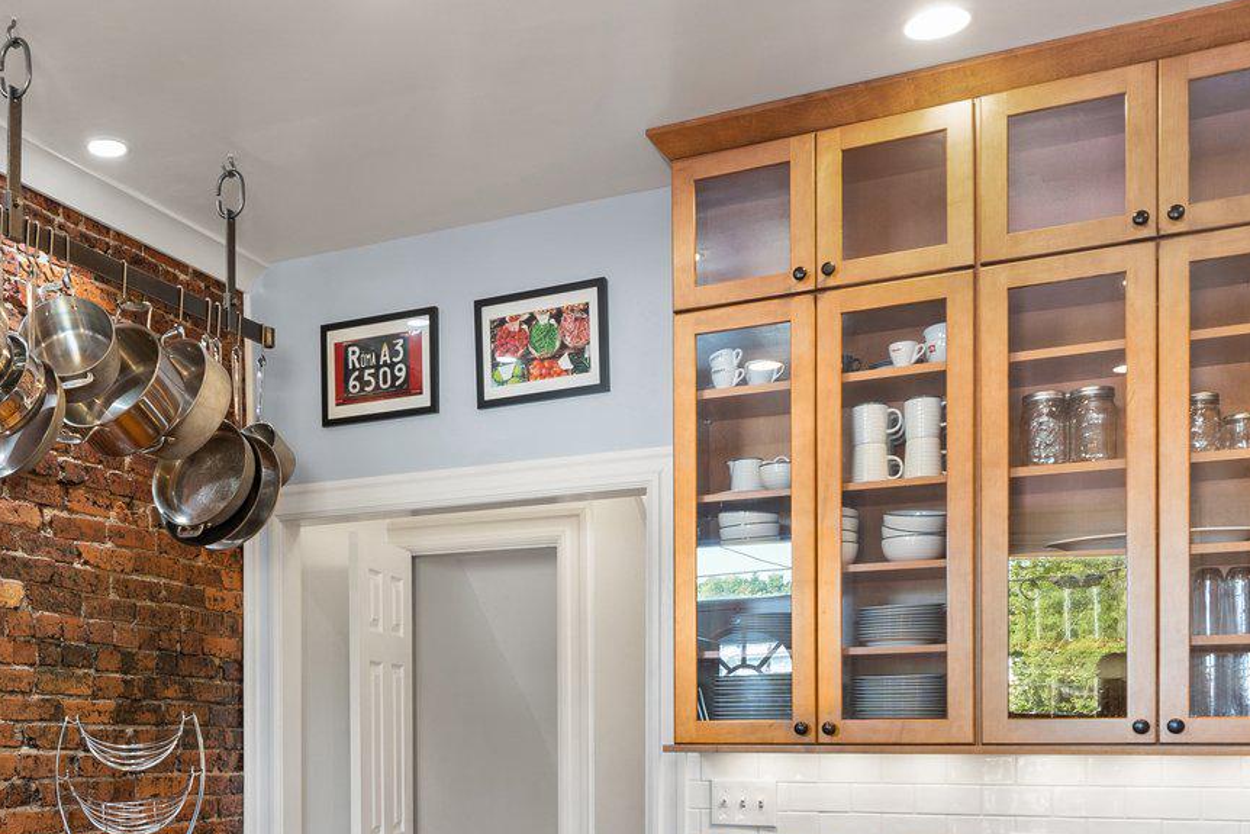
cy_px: 816
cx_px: 335
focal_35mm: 38
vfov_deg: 32.5
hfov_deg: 49.0
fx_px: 1320
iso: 500
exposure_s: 1/2.5
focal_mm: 16
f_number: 10
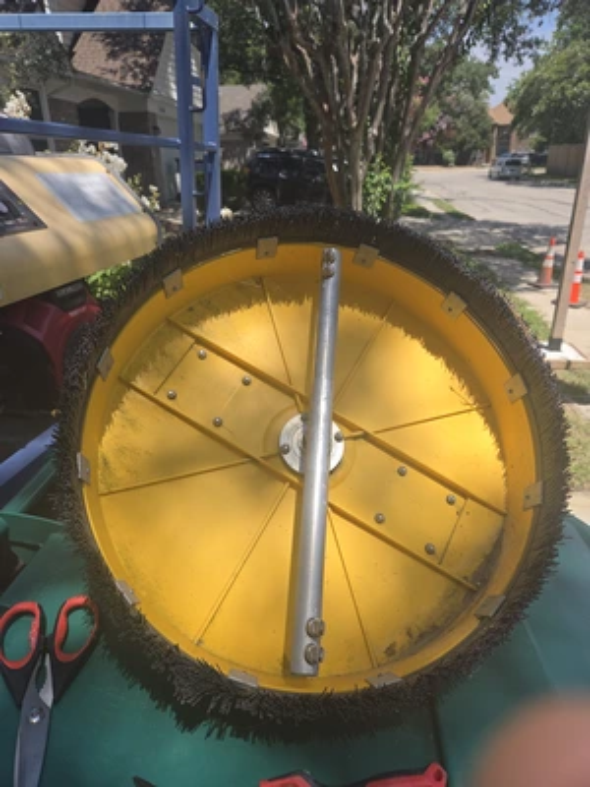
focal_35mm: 23
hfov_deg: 58.9
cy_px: 394
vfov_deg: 73.9
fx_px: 523
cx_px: 295
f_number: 1.8
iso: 25
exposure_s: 1/1232
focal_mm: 5.4
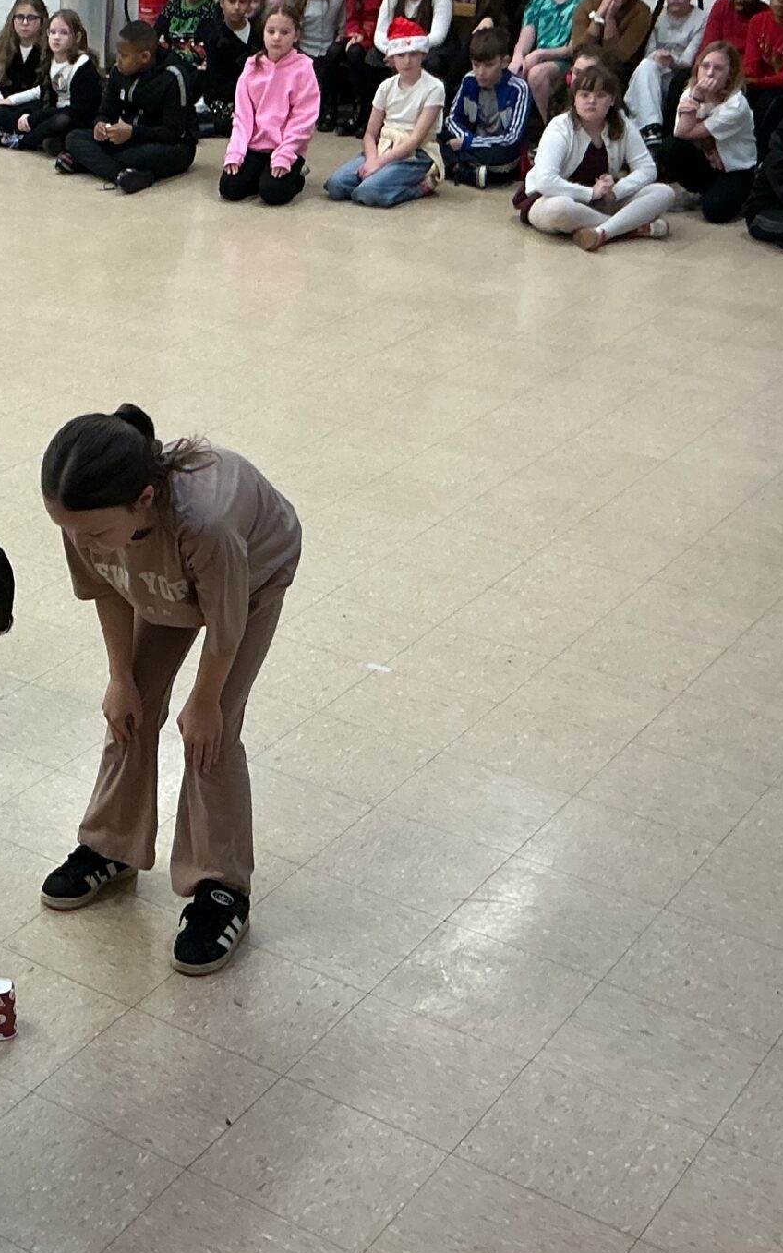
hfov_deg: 21.3
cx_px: -70
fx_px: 1980
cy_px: 630
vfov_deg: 35.1
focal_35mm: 58
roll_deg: -0.2
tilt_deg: -25.0
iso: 64
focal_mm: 3
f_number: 1.8
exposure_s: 1/50
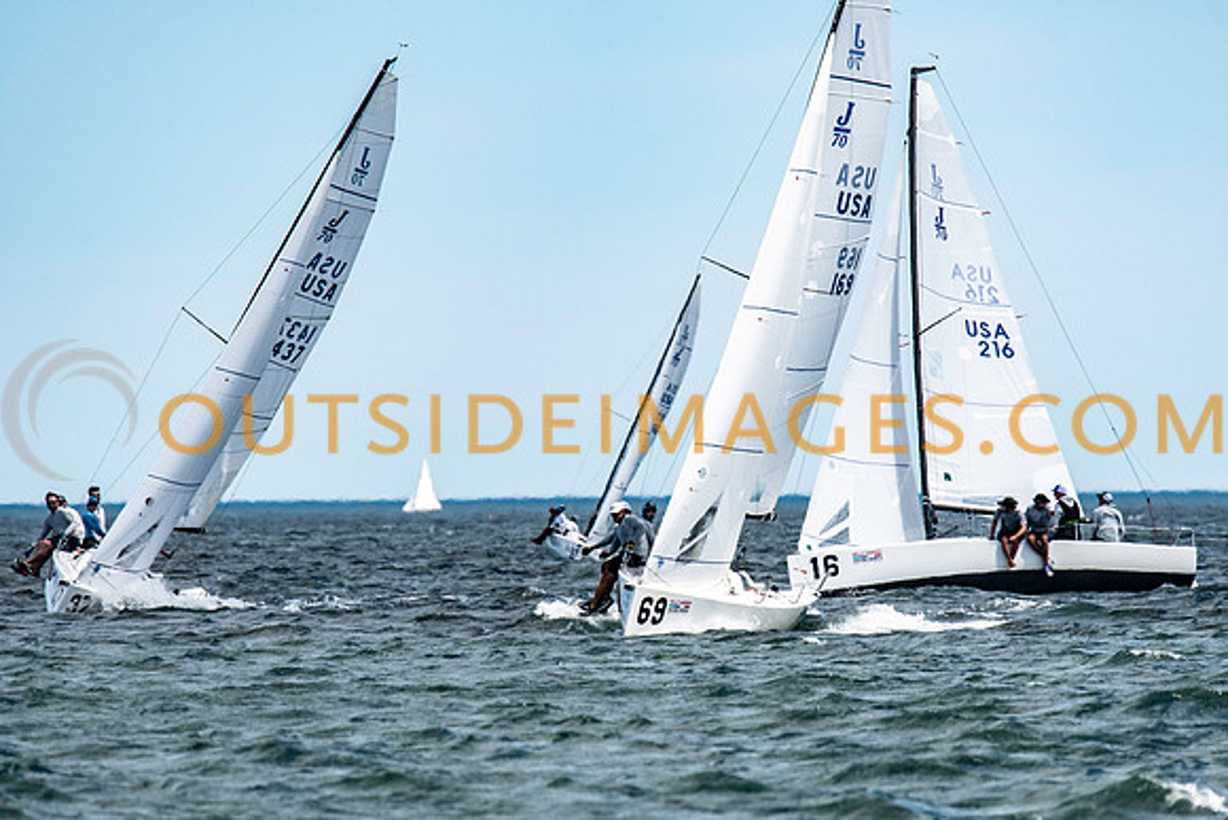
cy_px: 463
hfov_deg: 4.0
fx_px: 17446
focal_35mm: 511
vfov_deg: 2.7
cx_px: 695
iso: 500
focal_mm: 300
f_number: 5.6
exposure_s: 1/4000
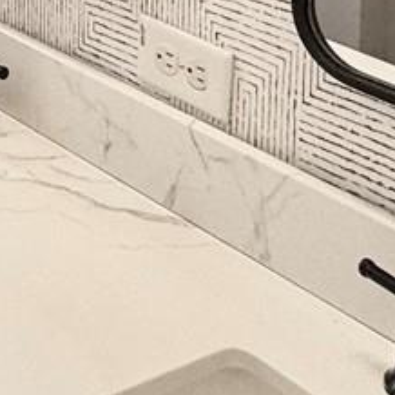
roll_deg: +0.0
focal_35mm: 91
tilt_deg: -1.8
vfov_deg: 15.4
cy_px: -384
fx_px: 1175
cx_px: -326
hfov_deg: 16.0
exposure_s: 1/120
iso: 80
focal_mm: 2.22
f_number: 2.2
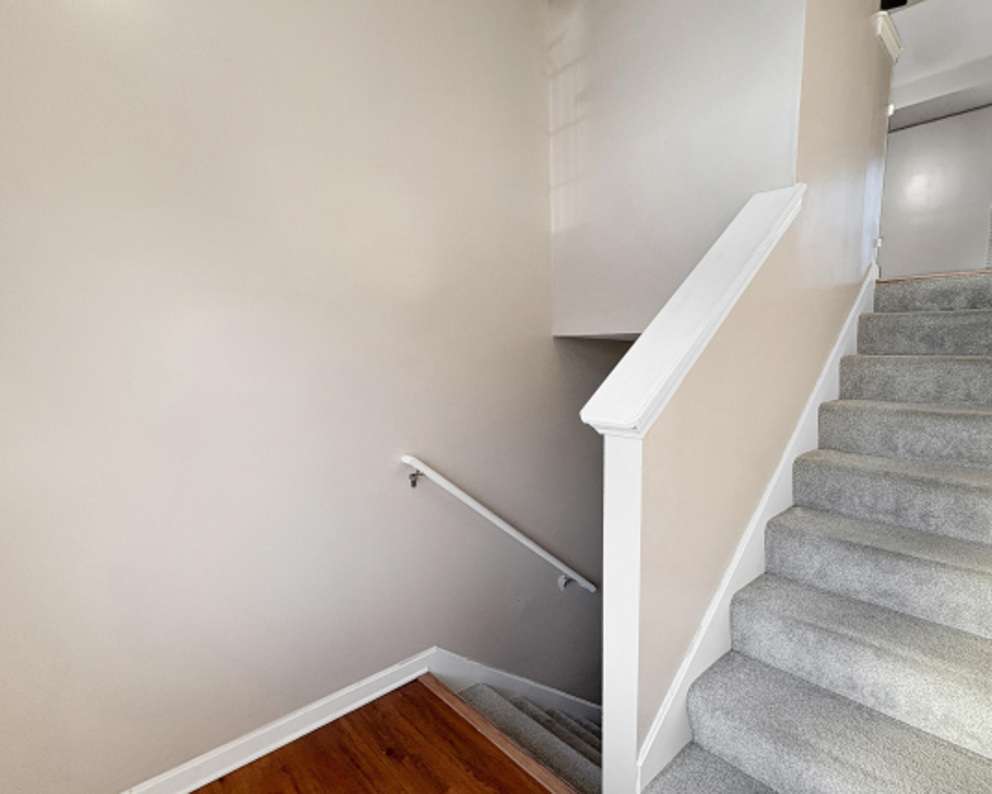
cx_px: 601
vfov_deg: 76.7
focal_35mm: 17
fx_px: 499
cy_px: 440
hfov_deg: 88.4
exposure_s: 1/120
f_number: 2.2
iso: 64
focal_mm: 2.22
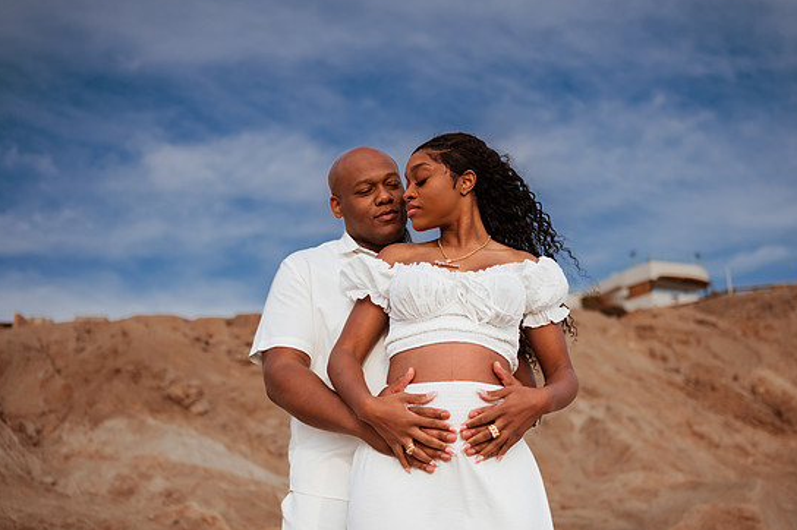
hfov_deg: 48.4
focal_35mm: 40
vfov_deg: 33.4
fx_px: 885
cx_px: 446
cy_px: 275
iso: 125
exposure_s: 1/4000
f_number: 1.8
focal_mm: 35
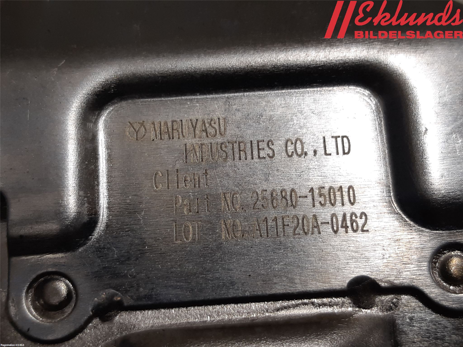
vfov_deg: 53.1
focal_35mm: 26
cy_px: 174
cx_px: 232
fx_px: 348
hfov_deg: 67.3
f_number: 1.7
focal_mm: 3.93
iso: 40
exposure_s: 1/50
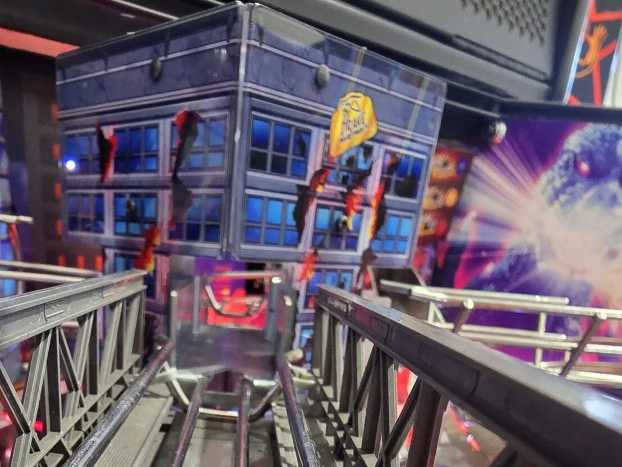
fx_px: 539
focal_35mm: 30
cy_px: 525
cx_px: 225
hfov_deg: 59.0
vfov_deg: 38.1
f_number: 2.2
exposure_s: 1/50
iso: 400
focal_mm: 2.2
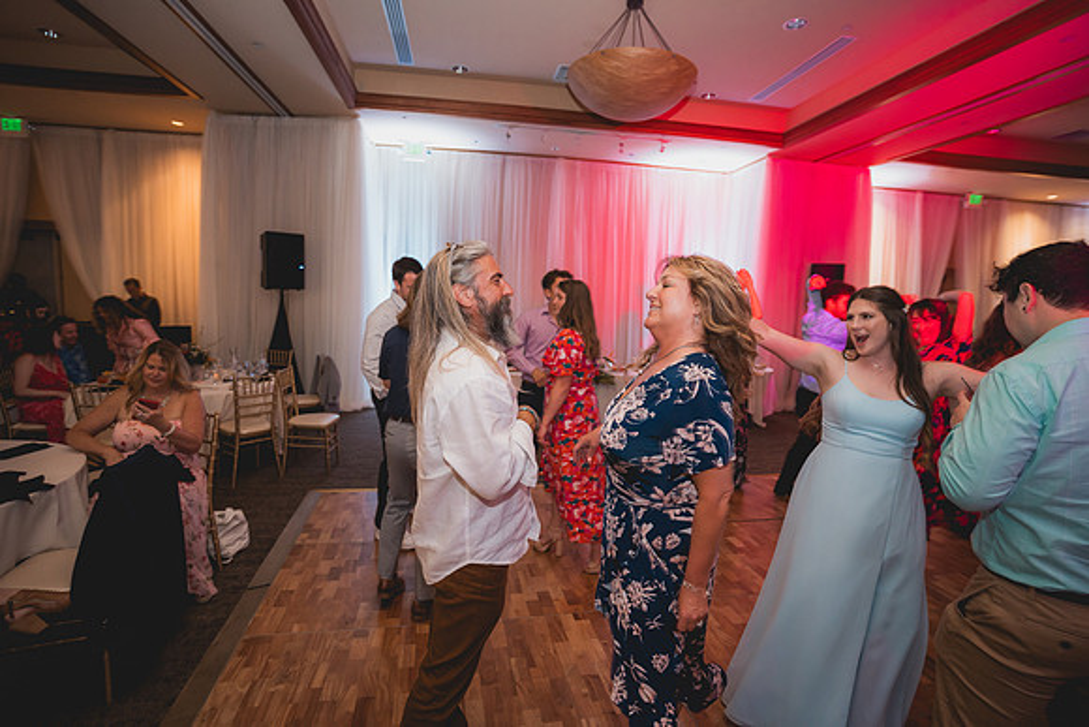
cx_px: 544
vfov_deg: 70.5
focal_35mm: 17
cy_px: 364
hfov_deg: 93.3
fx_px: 514
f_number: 2.8
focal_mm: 17
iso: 2500
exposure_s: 1/50
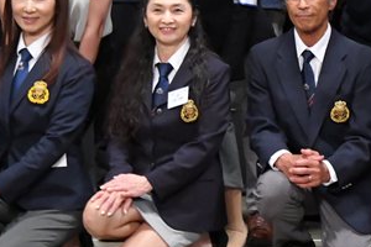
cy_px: 7
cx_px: 410
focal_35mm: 521
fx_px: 5369
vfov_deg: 2.6
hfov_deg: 4.0
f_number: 5.6
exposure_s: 1/400
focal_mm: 135
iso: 6400
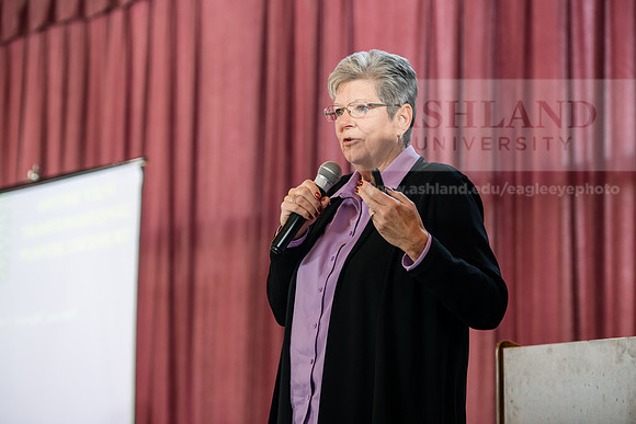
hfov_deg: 20.4
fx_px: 1767
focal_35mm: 100
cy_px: 212
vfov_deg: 13.7
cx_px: 318
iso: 1600
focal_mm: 100
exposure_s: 1/200
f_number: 3.5
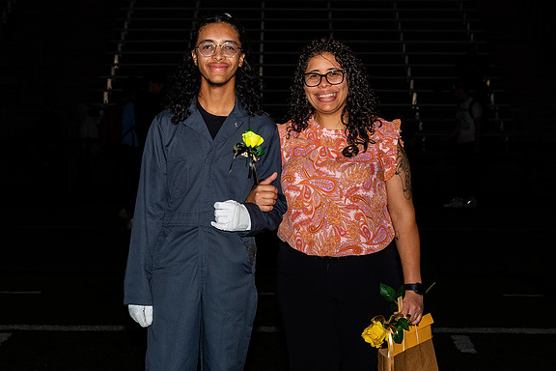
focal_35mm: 94
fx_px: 1452
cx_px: 270
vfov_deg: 14.6
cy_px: 194
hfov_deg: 21.7
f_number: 5
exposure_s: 1/200
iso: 320
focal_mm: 46
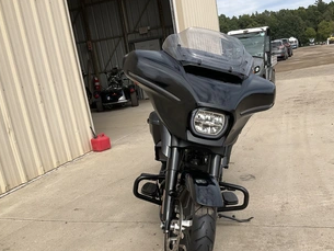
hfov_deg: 48.9
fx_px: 367
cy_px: 159
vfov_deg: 37.5
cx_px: 185
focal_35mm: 38
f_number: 1.8
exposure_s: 1/1490
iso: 25
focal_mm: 3
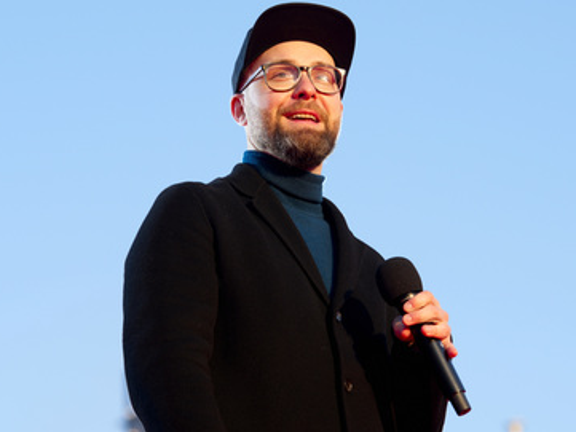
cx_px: 349
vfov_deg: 11.8
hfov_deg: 15.6
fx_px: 2097
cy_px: 226
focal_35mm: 126
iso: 100
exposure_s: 1/320
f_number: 4.5
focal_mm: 105
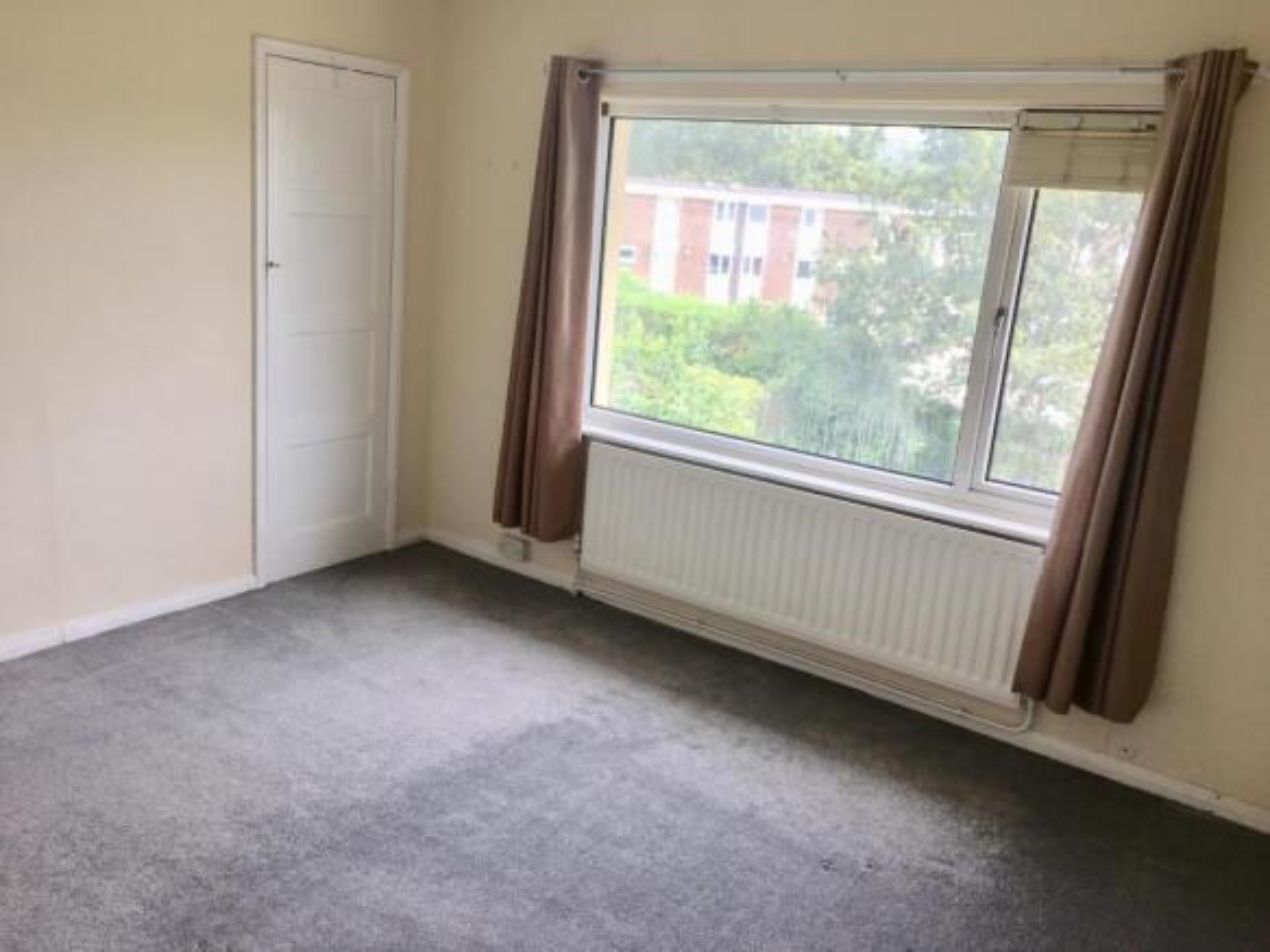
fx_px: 1064
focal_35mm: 29
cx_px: 635
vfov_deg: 48.2
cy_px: 476
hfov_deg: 61.7
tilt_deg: -14.9
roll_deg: -5.1
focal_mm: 4.15
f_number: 2.2
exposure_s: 1/225
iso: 25
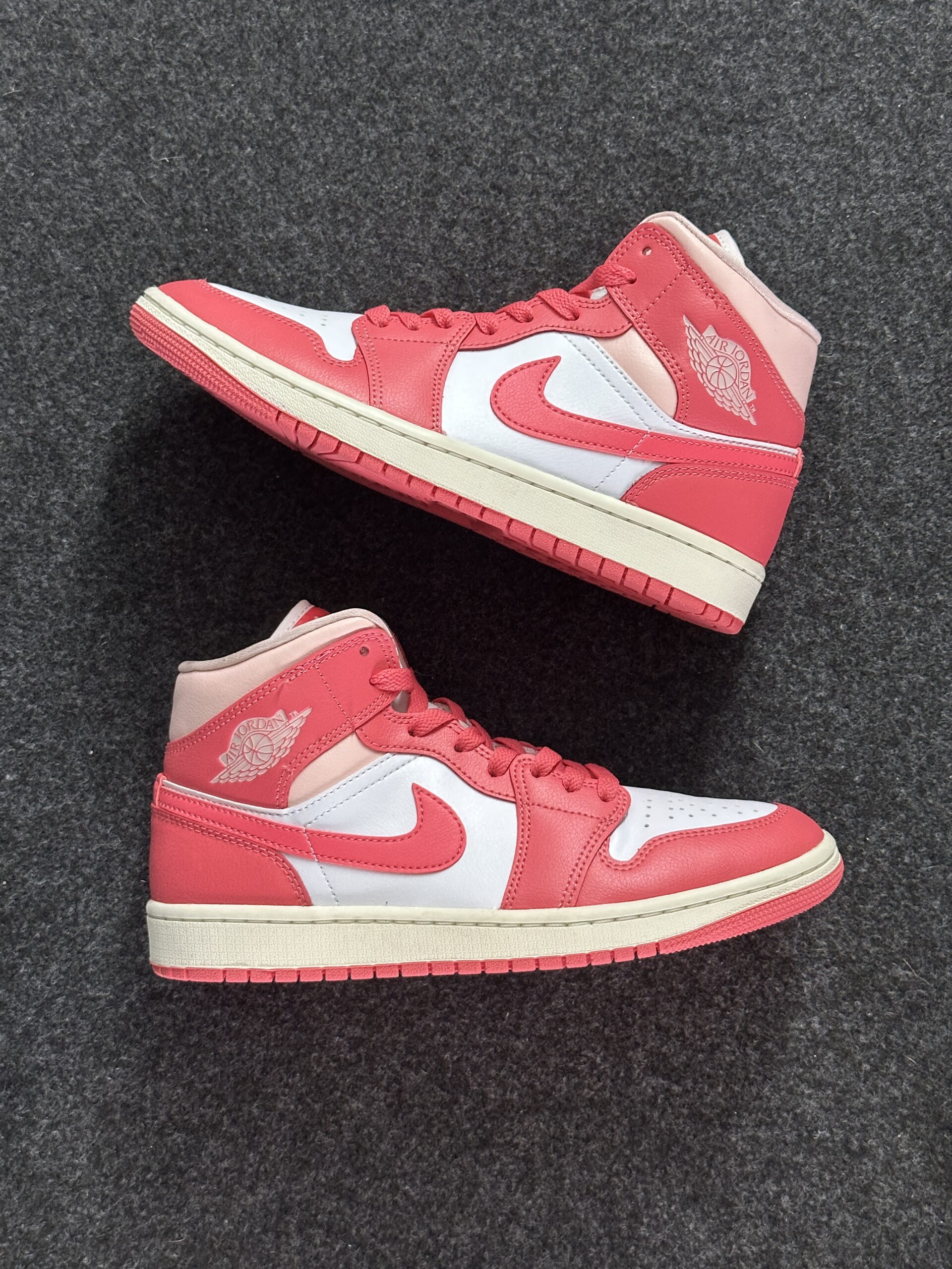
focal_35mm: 48
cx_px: 476
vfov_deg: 39.7
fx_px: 1760
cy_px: 634
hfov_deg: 30.3
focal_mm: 6.86
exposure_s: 1/50
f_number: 1.78
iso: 250
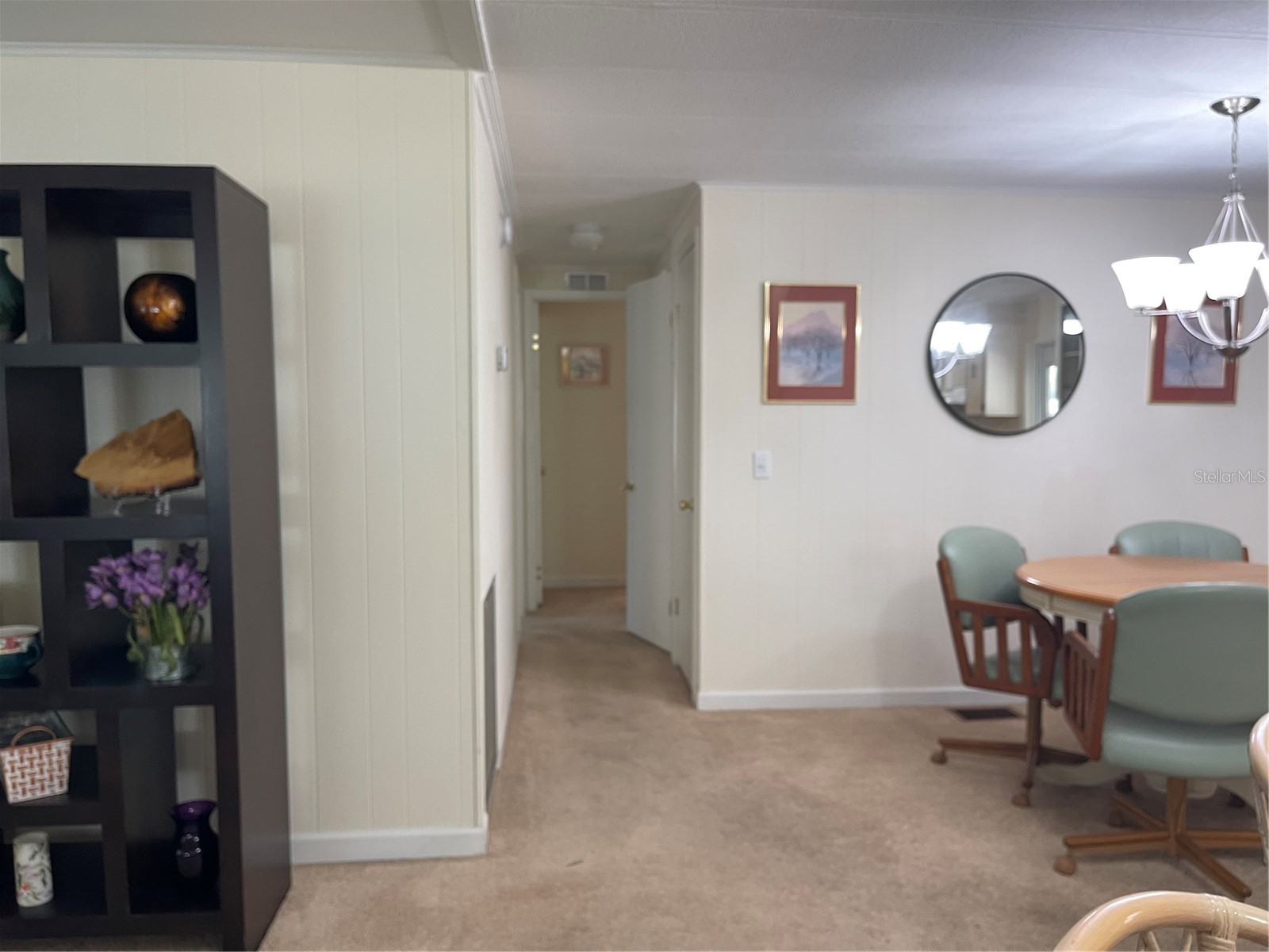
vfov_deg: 54.9
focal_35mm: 25
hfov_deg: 69.4
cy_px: 476
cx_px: 634
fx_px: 916
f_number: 1.6
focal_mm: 5.1
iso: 200
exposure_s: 1/60
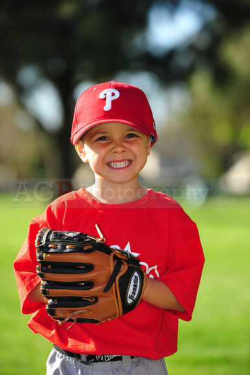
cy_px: 188
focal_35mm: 155
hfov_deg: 8.8
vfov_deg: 13.3
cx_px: 125
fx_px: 1616
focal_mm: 155
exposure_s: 1/640
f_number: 4.5
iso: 200
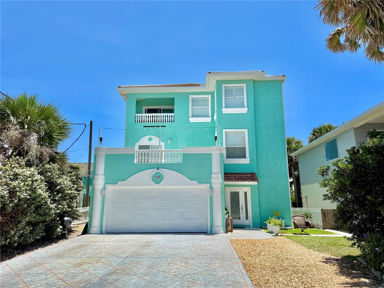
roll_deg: +0.4
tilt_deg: +14.5
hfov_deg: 71.6
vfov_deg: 56.8
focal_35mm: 24
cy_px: 144
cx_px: 192
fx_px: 266
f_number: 1.78
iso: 80
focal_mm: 6.76
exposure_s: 1/7353
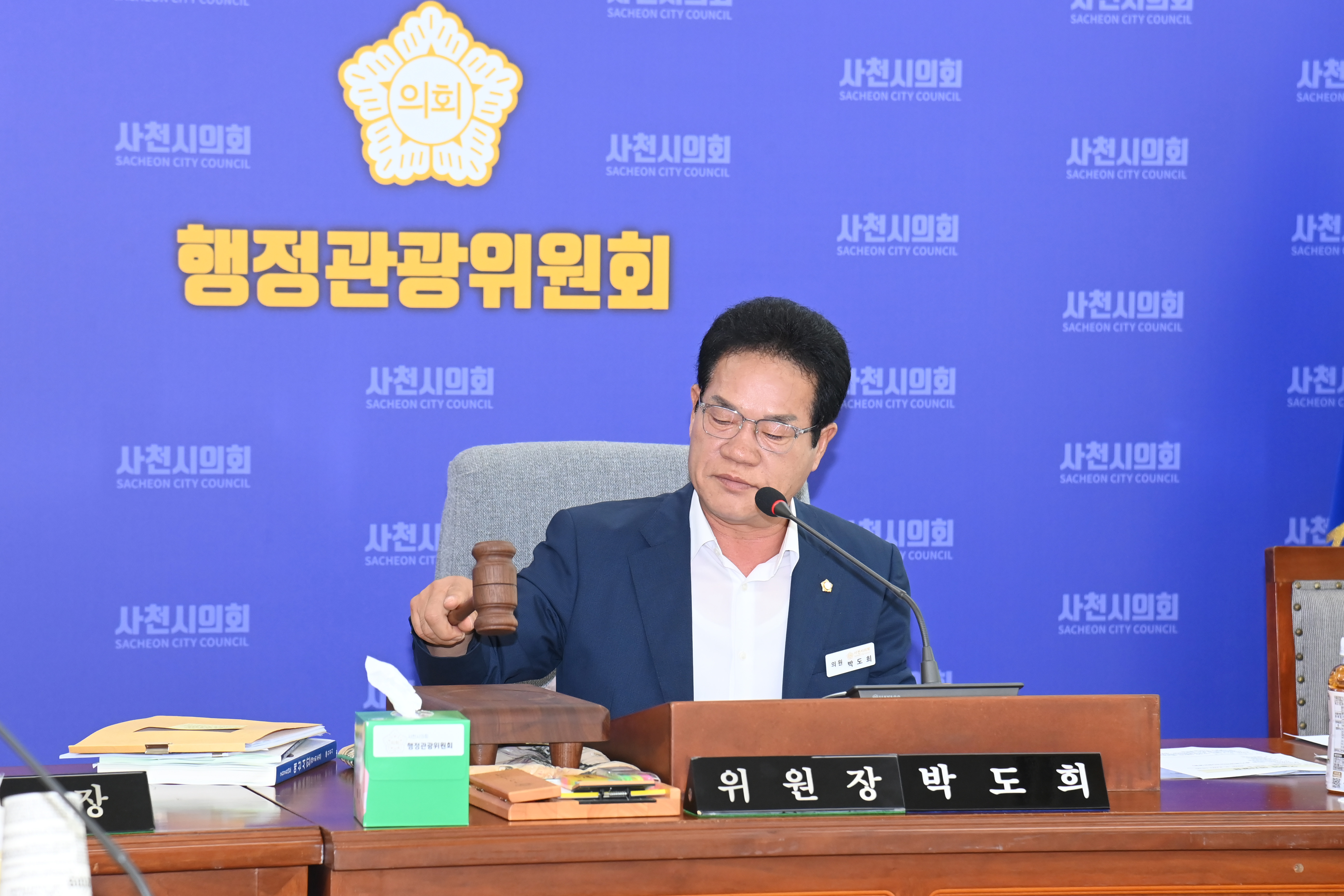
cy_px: 448
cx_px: 672
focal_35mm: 120
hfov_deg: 17.1
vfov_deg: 11.4
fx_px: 4480
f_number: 6.3
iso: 2500
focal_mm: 120
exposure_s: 1/250
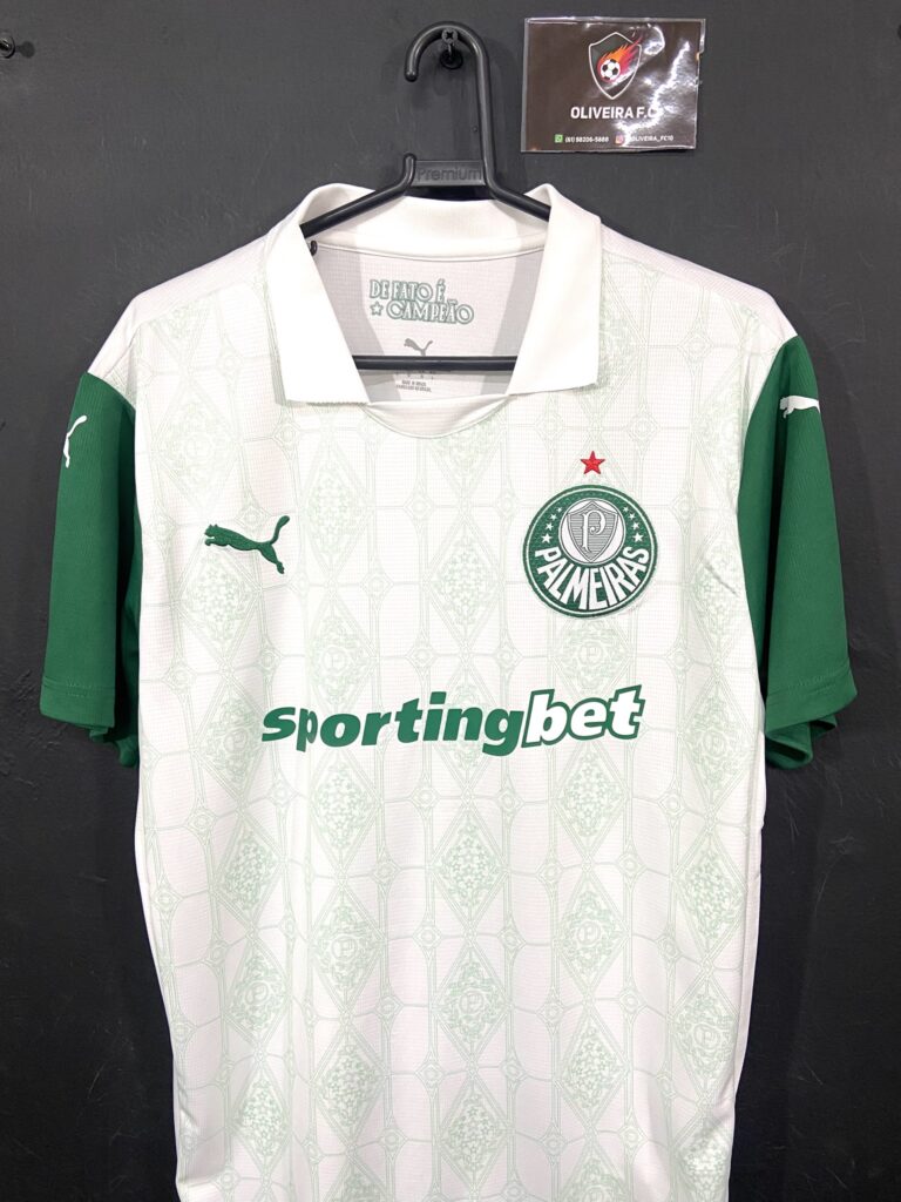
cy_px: 601
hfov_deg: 53.1
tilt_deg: -9.2
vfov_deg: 67.3
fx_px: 902
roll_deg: +0.0
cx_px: 450
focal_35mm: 26
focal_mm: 4.25
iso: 100
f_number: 1.8
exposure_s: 1/60
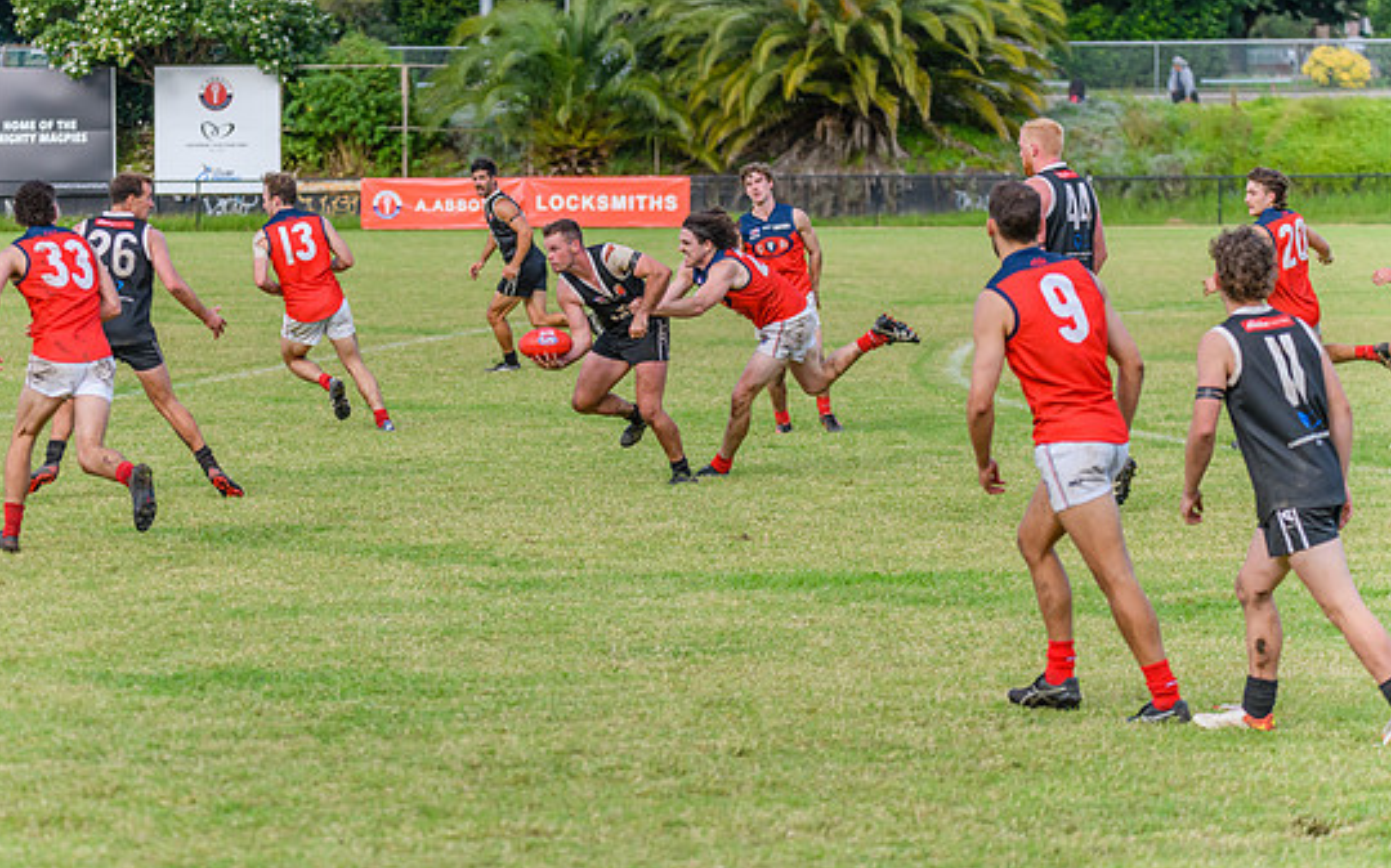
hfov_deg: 12.0
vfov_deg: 7.5
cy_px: 363
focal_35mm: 175
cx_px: 617
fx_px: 6631
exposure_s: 1/2000
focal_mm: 150
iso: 1000
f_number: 5
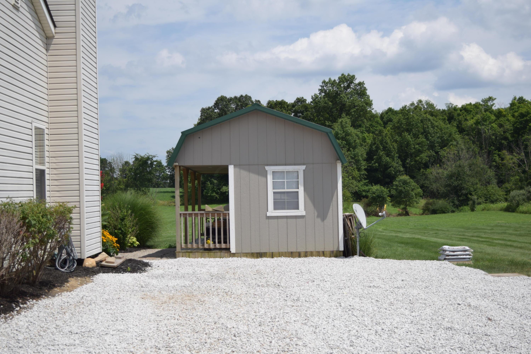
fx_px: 774
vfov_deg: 25.8
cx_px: 266
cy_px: 177
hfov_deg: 37.9
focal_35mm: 52
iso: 200
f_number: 4.5
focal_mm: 35
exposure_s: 1/2000
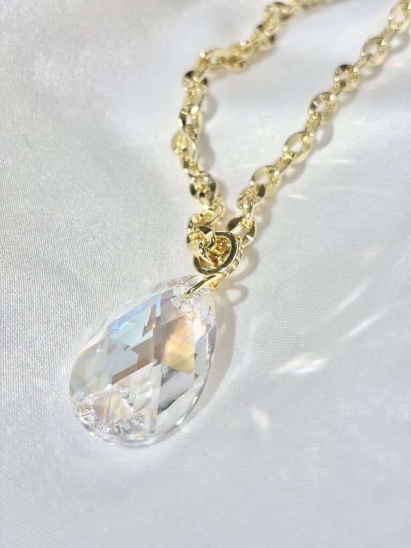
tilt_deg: -47.8
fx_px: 823
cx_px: 206
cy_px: 274
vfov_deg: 36.8
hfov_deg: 28.0
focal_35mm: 52
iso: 32
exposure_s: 1/328
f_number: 1.6
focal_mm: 5.96
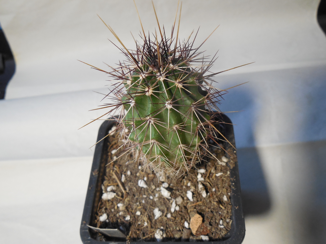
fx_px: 292
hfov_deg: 58.4
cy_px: 122
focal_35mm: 31
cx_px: 163
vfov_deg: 45.4
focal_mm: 5.6
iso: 320
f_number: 3.6
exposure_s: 1/30
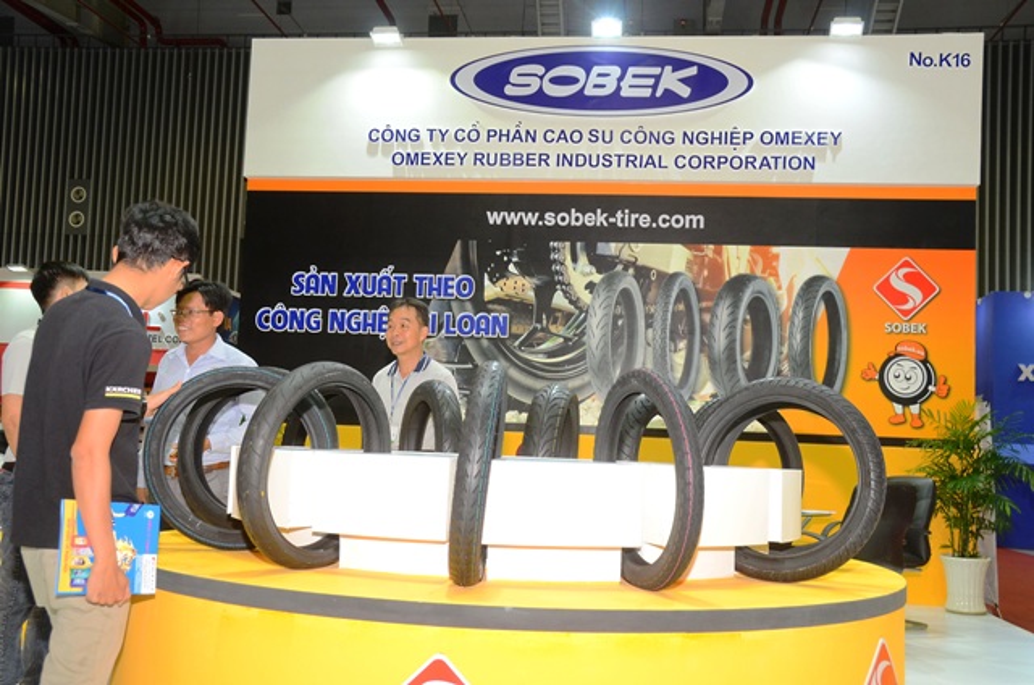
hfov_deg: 49.6
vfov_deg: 34.1
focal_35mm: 39
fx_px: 1118
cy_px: 342
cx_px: 517
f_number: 5.6
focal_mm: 26
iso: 500
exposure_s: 1/50
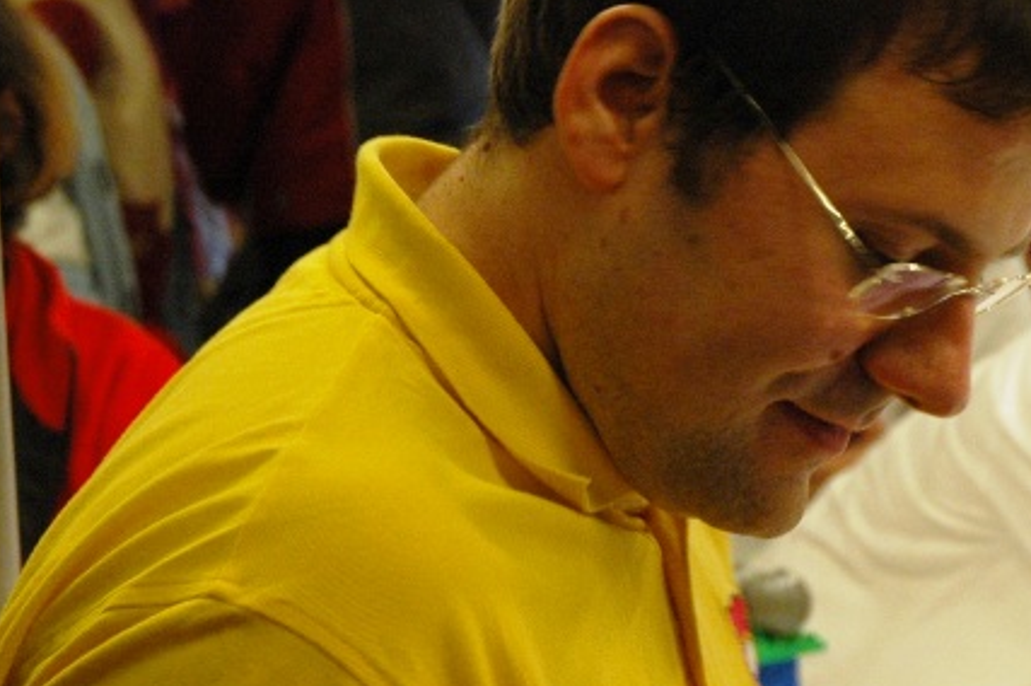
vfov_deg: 9.3
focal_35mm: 148
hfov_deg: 13.8
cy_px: 331
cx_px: 726
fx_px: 4235
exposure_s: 1/60
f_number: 4.5
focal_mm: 40
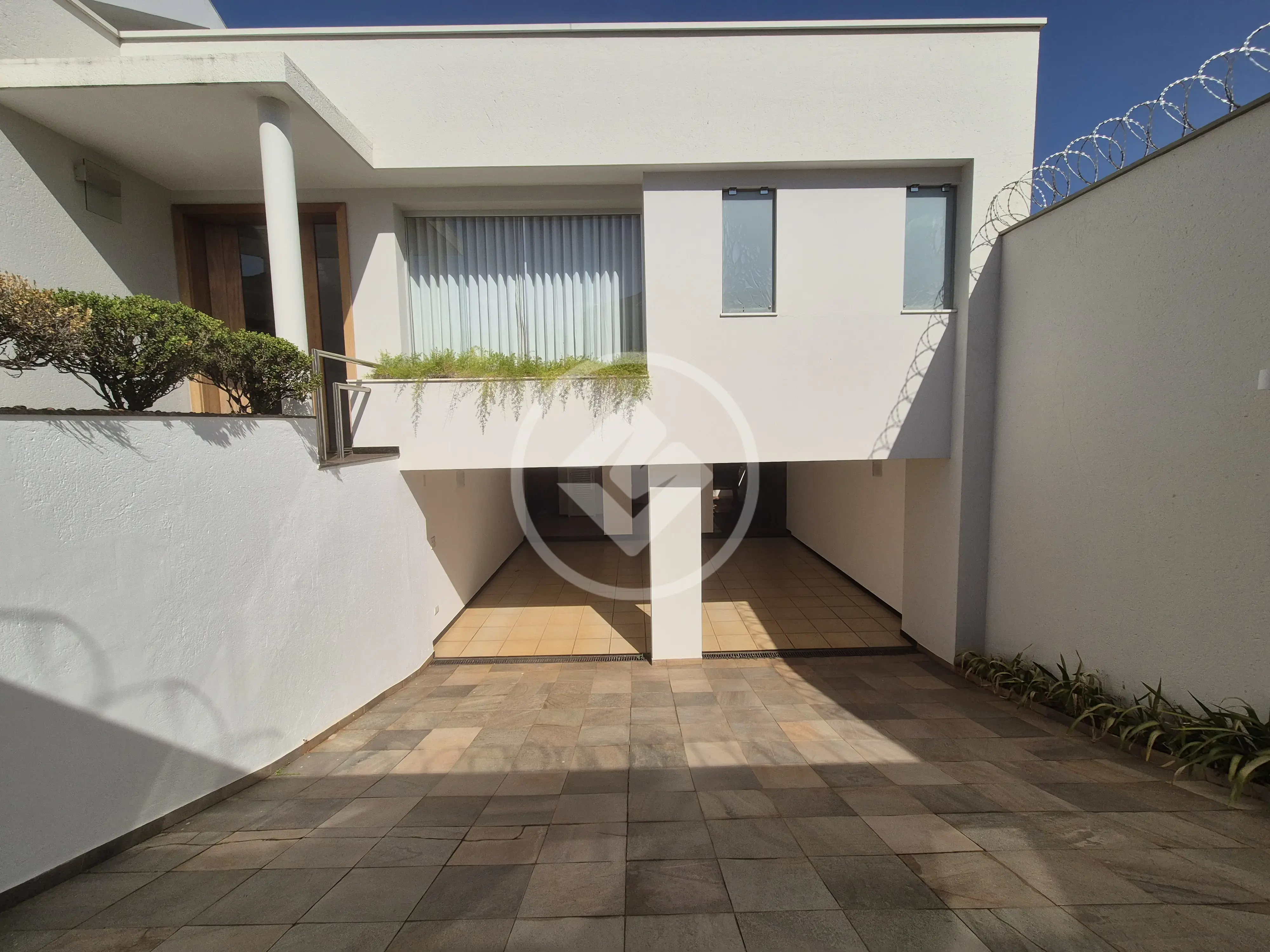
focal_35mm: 13
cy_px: 476
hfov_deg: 106.2
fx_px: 477
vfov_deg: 89.9
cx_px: 635
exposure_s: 1/4848
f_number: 2.2
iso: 50
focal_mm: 2.2
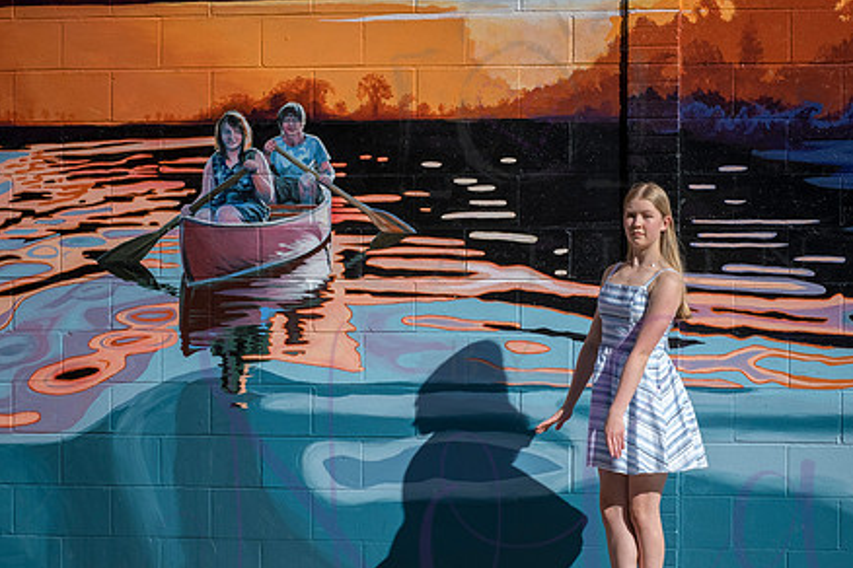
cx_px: 528
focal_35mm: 114
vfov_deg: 12.0
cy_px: 355
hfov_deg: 17.9
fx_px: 2701
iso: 400
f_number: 10
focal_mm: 86
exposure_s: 1/1000
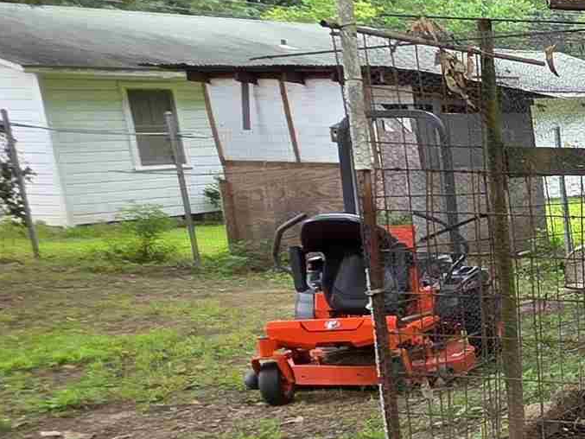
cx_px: 1145
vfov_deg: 24.4
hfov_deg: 19.6
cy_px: 349
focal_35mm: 59
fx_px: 997
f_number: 1.9
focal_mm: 2.2
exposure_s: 1/267
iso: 40
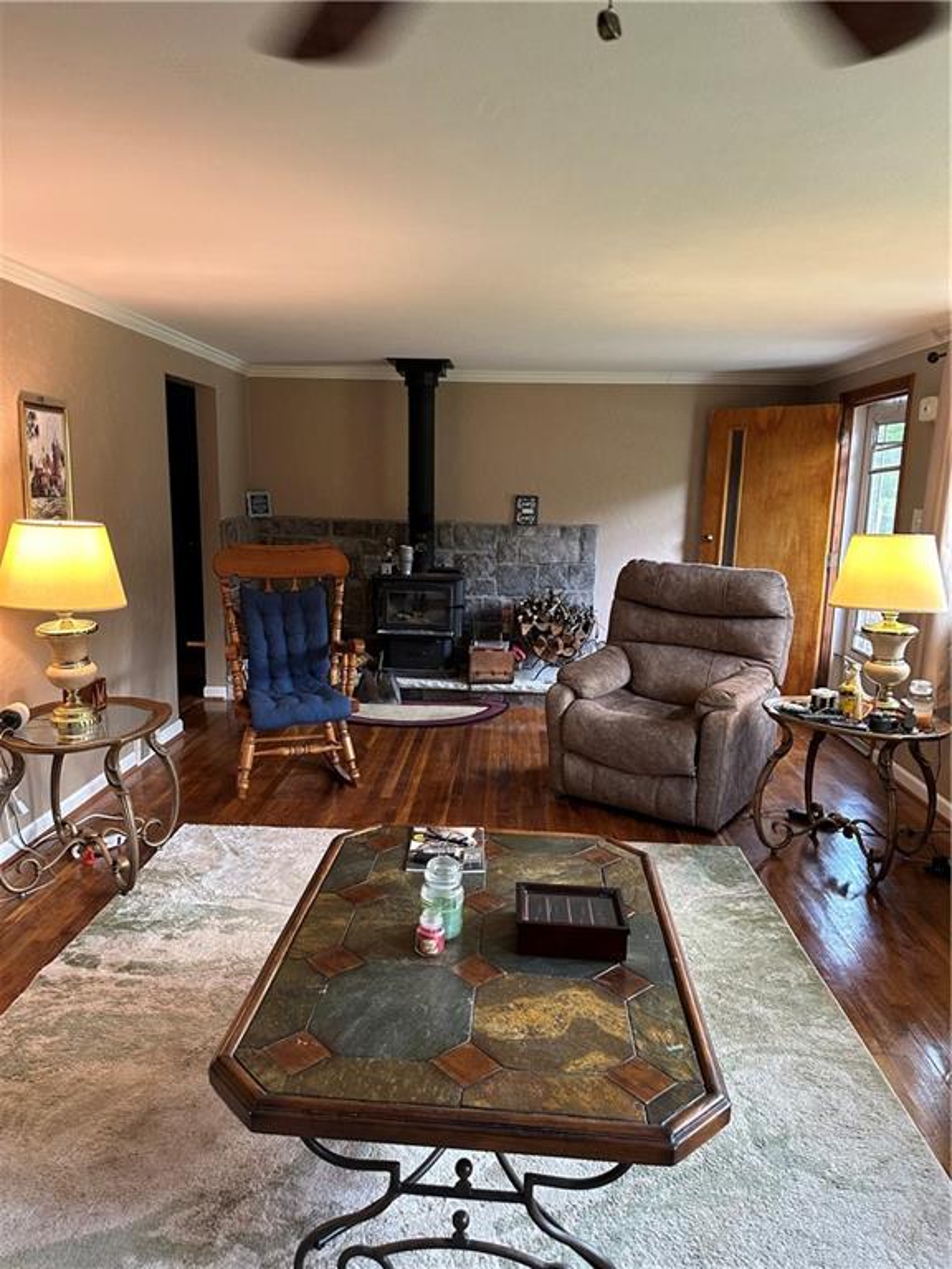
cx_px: 476
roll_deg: -3.3
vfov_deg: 71.6
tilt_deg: -9.7
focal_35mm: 24
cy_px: 634
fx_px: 880
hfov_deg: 56.8
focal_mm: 6.86
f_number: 1.78
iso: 250
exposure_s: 1/60
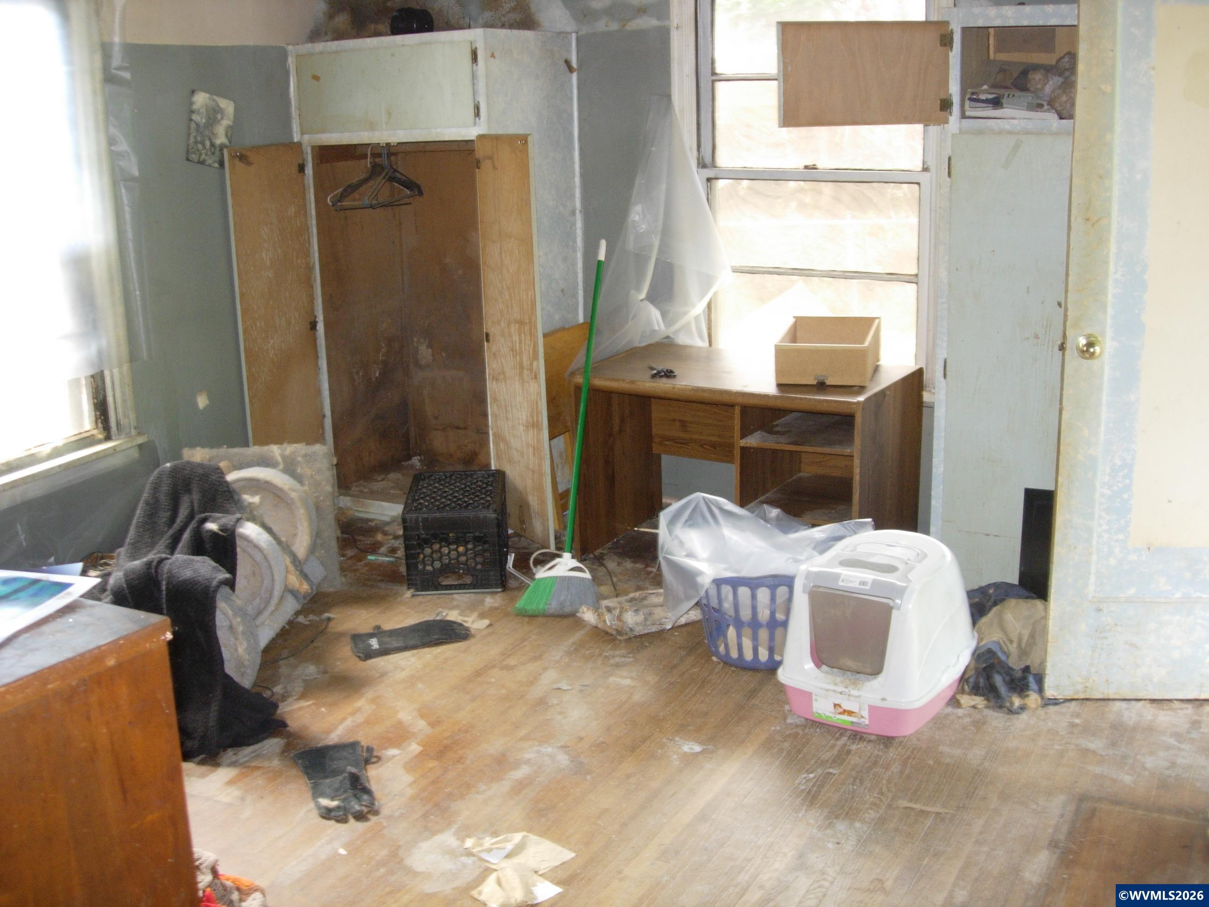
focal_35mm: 38
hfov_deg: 49.0
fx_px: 1327
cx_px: 604
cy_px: 454
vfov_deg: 37.7
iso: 122
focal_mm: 7.8
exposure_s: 1/16
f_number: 2.8
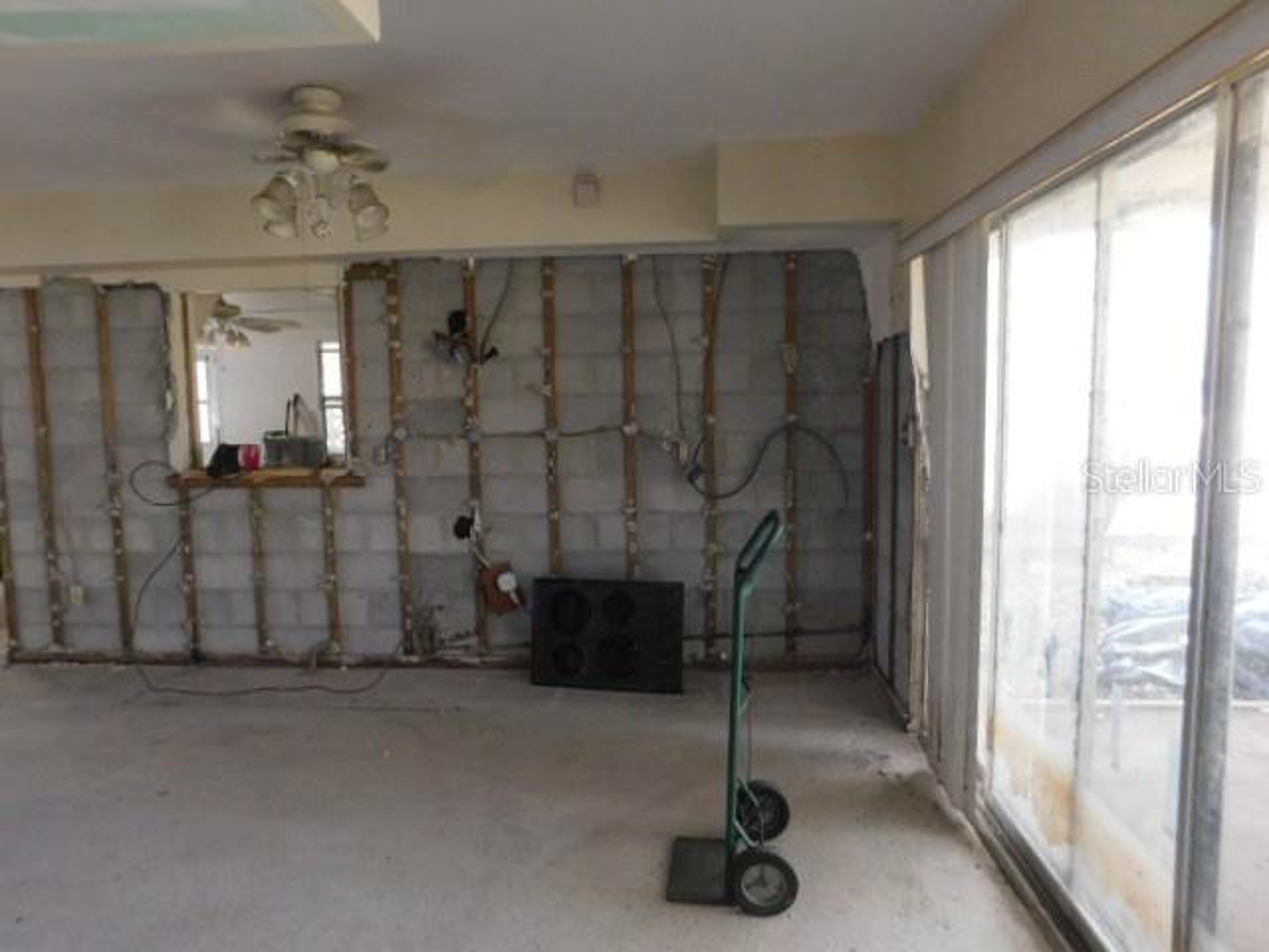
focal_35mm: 23
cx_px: 634
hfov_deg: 73.9
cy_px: 476
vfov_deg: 58.9
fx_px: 843
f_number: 3
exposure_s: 1/30
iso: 360
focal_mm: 4
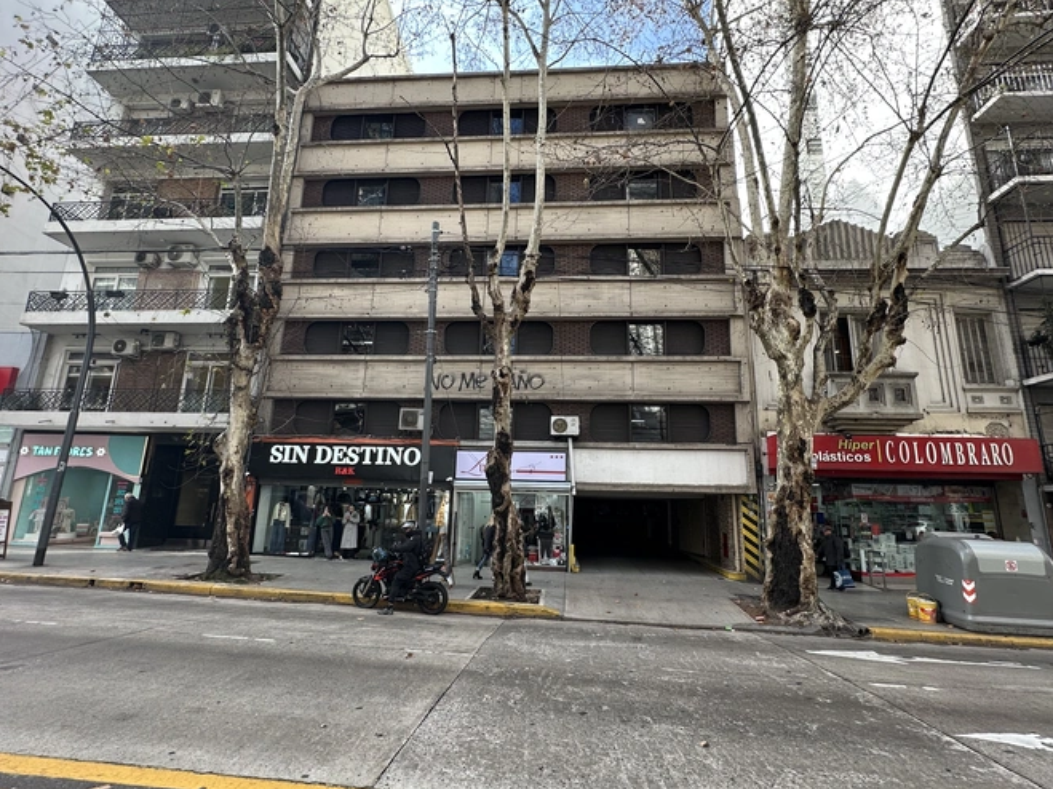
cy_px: 388
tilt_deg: +12.6
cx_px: 521
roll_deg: -2.2
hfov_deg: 91.0
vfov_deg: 74.7
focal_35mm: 17
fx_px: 517
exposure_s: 1/133
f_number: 2.2
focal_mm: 2.22
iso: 40
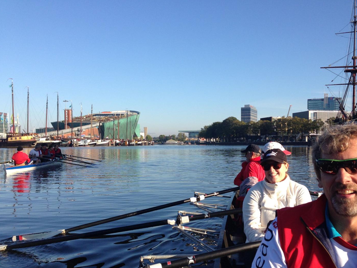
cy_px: 152
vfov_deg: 37.7
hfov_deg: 48.8
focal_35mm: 38
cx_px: 204
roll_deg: -0.8
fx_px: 392
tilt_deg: -6.6
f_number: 2.4
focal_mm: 4.12
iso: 50
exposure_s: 1/1085
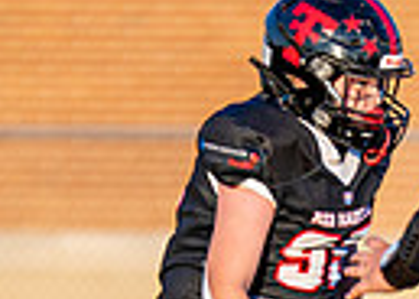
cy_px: 419
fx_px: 15854
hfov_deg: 1.5
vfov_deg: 1.1
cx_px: 446
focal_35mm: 1333
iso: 100
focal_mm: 200
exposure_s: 1/1000
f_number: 2.8
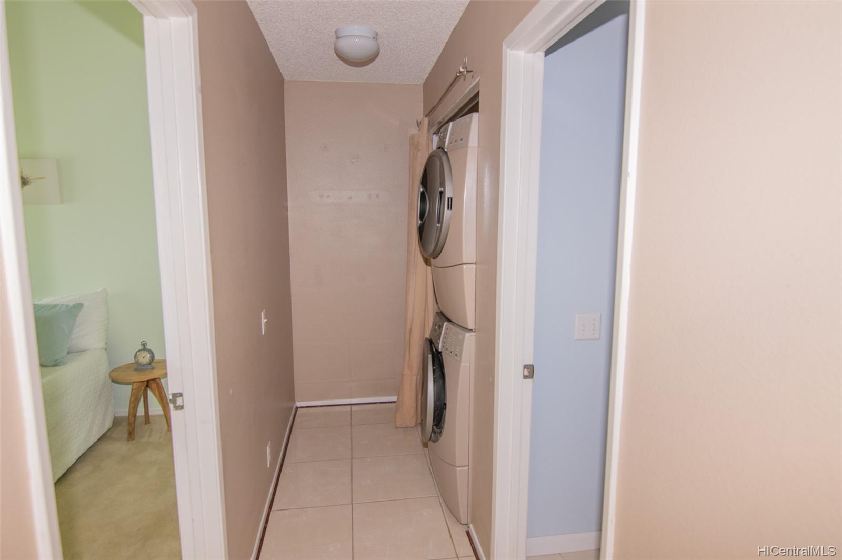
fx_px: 444
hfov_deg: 87.0
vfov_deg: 64.5
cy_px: 280
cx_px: 421
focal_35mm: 19
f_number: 5
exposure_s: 1/4
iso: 64
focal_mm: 13
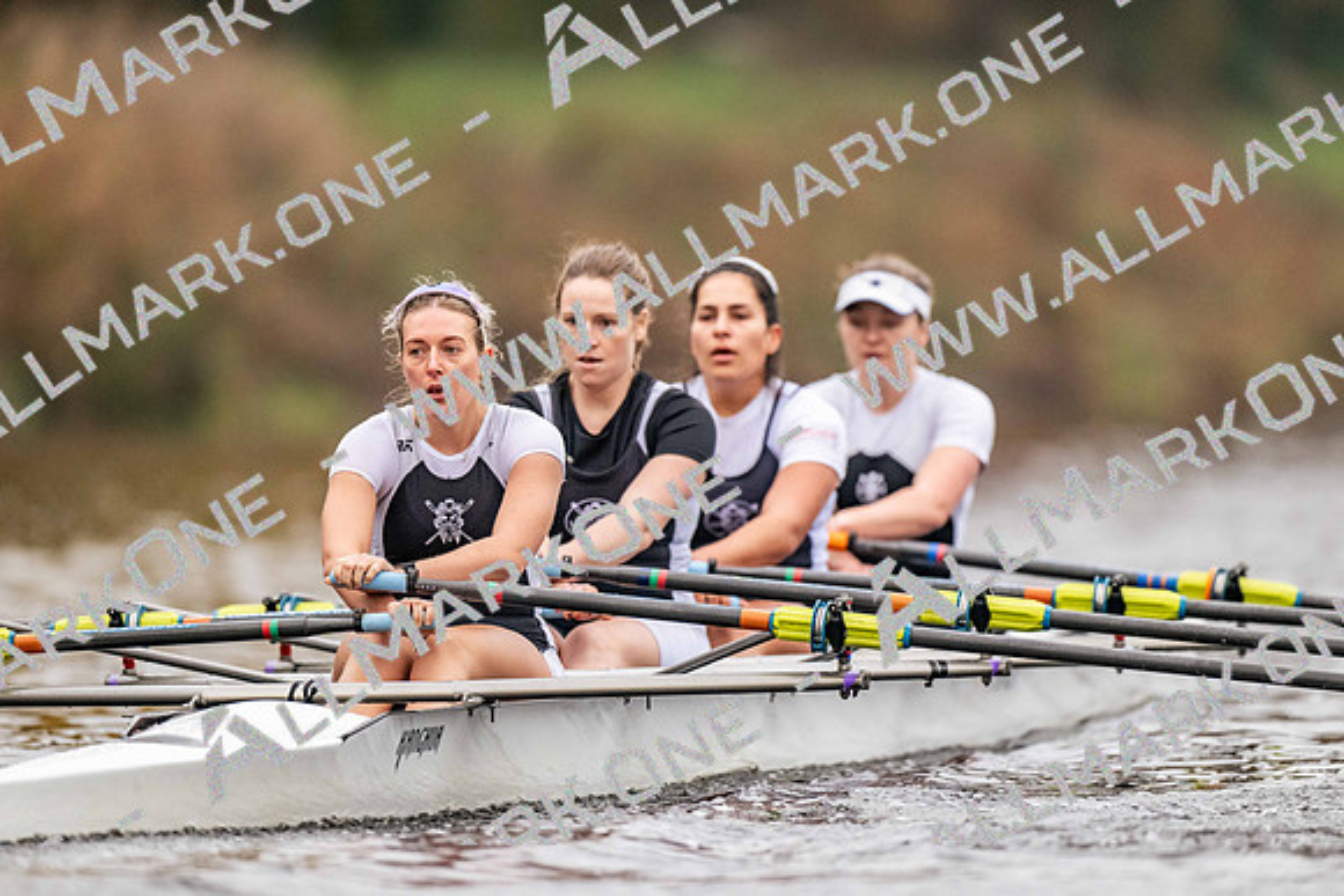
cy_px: 448
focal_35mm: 600
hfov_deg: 3.4
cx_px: 672
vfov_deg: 2.3
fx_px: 22404
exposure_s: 1/2500
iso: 4000
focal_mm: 600
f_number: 4
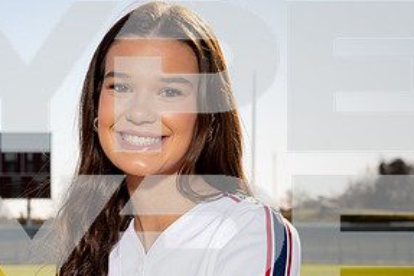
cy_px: 252
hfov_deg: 22.6
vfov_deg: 15.2
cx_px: 91
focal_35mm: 89
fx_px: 1023
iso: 100
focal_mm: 44
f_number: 5.6
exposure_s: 1/250
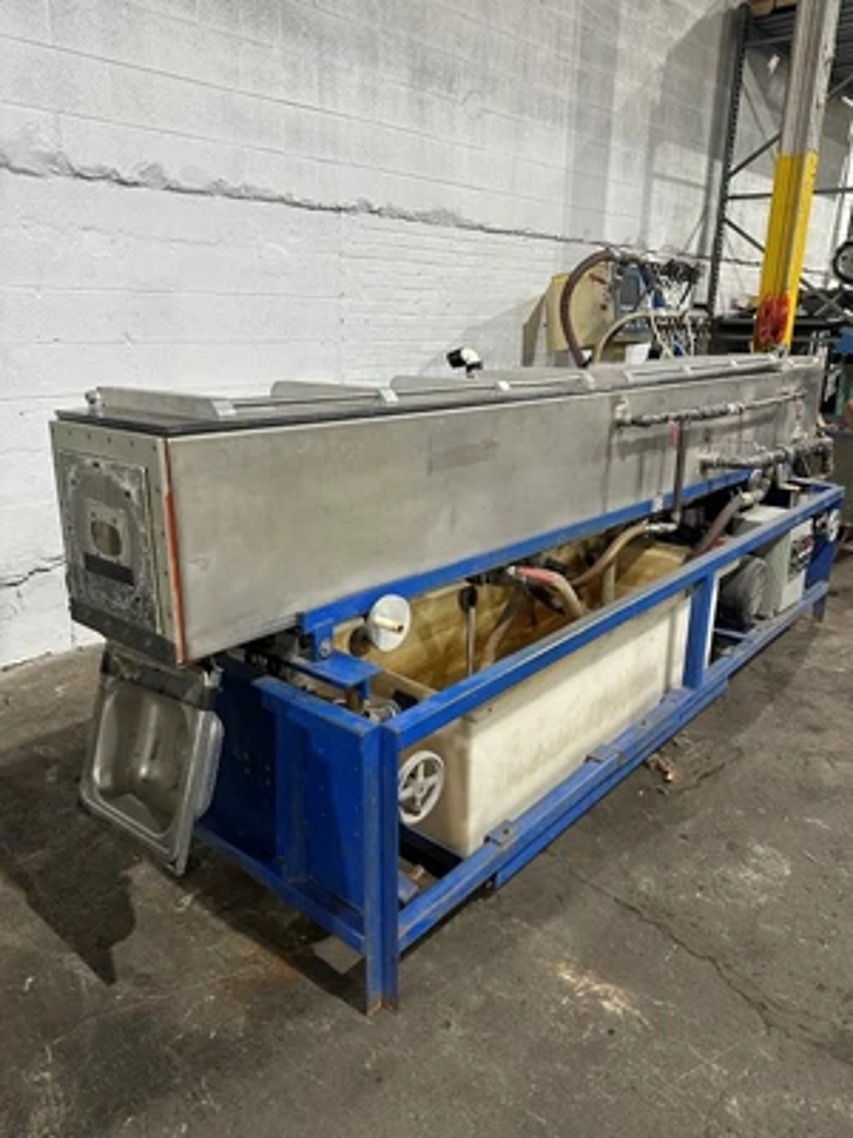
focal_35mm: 24
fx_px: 789
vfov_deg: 71.6
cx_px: 426
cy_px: 569
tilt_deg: -14.0
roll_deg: -2.5
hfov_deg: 56.8
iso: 320
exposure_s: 1/60
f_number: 1.78
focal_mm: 6.86
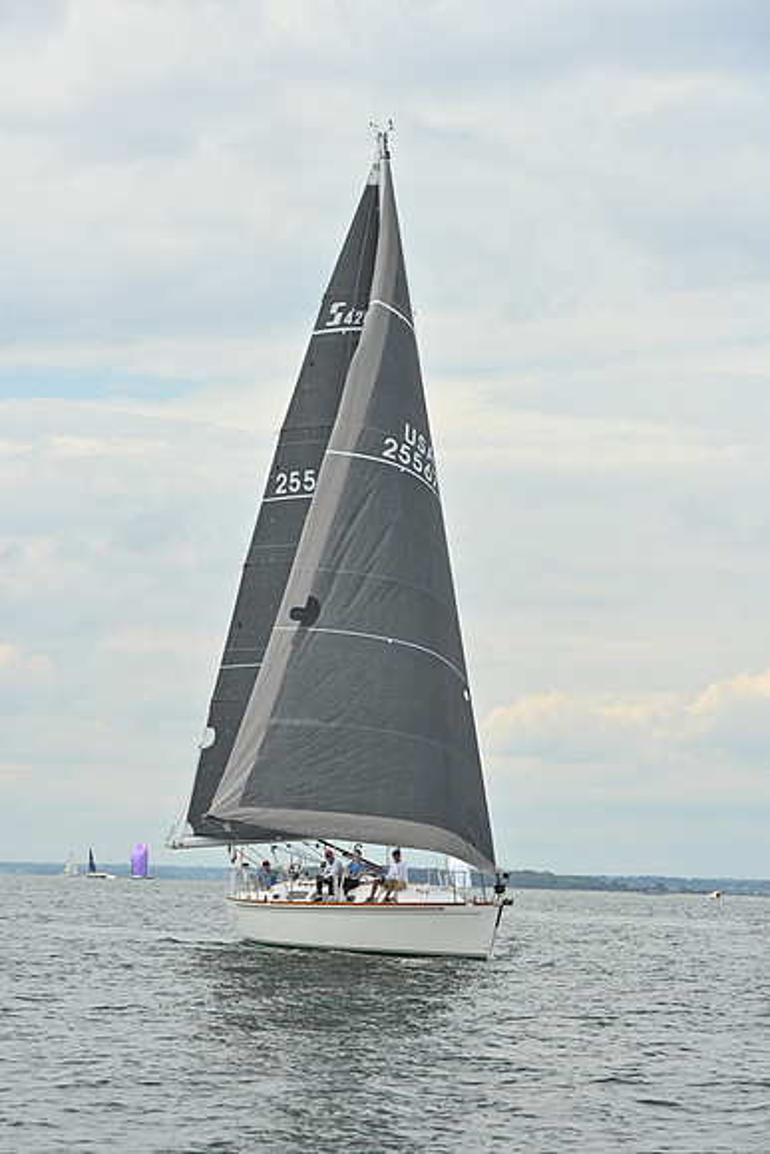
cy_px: 577
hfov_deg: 12.5
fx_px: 3527
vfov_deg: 18.6
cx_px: 385
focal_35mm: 110
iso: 320
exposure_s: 1/1250
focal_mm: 110
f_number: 9
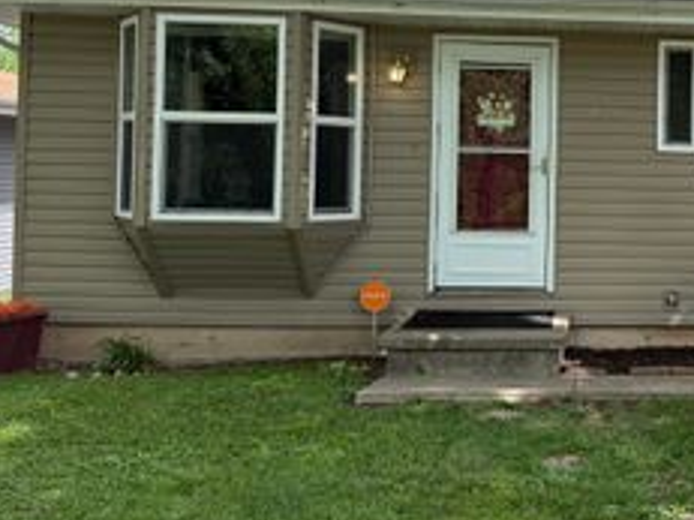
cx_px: 667
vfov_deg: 27.8
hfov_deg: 34.1
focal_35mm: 52
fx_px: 1042
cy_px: 155
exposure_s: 1/1770
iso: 100
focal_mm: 6.76
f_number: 1.78
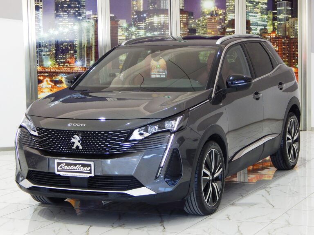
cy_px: 118
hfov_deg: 21.1
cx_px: 157
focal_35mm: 93
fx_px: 844
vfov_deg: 15.9
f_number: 4.4
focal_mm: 16.6
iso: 250
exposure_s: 1/30
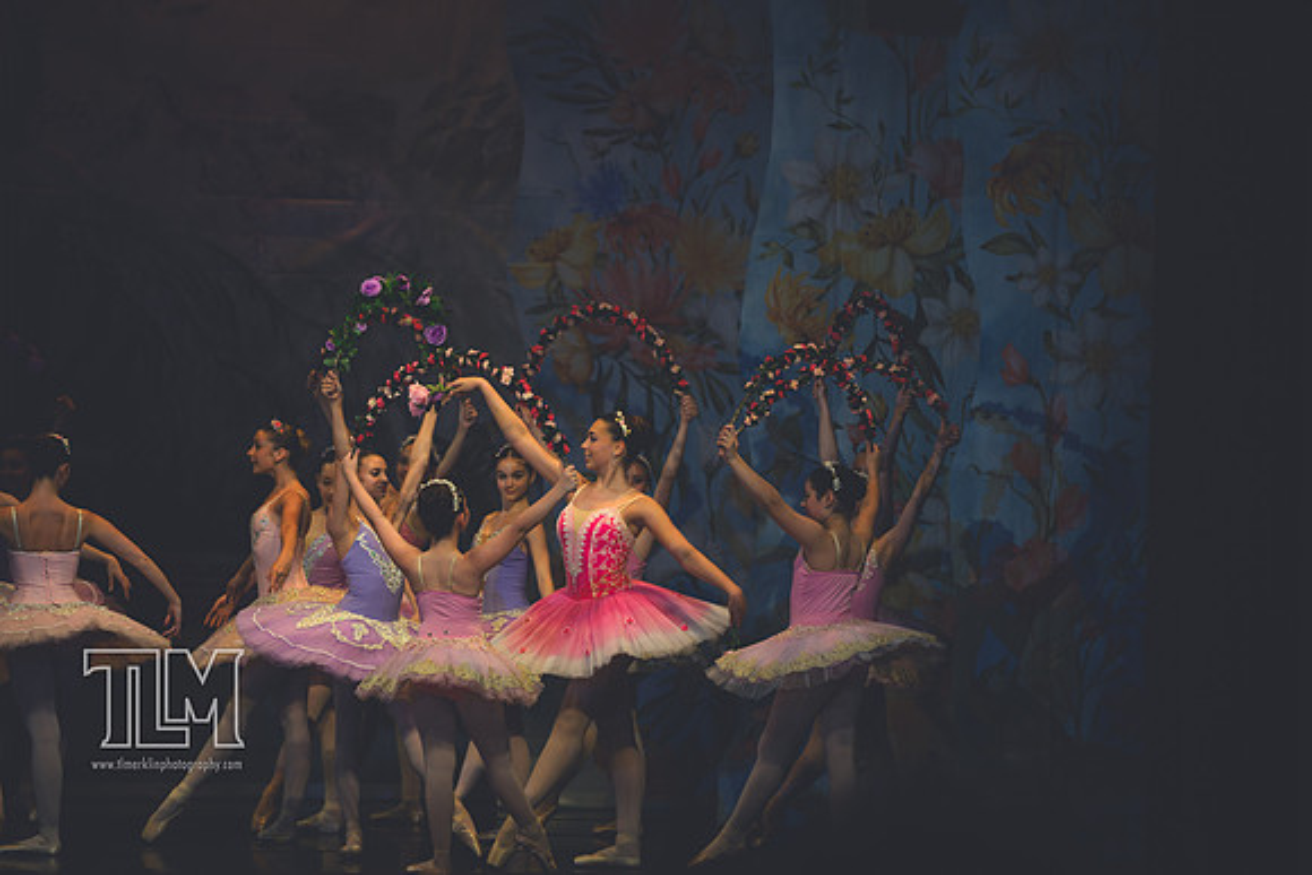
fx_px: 7290
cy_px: 438
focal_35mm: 200
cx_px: 656
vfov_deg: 6.9
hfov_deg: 10.3
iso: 560
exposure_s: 1/500
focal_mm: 200
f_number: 2.8
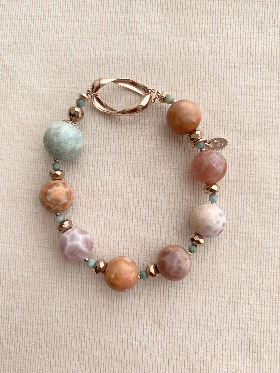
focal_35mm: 26
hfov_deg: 53.1
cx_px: 140
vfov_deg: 67.3
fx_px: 280
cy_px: 186
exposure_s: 1/122
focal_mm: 4.25
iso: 32
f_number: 1.8
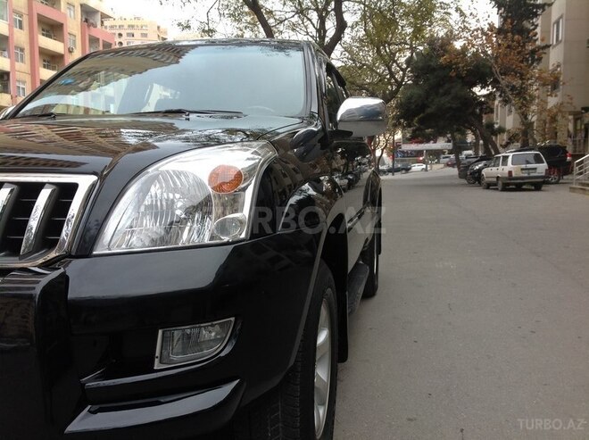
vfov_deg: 40.6
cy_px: 220
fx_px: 595
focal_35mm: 35
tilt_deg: -6.1
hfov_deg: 52.7
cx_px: 294
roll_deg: -0.4
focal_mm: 4.28
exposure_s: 1/30
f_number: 2.4
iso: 50
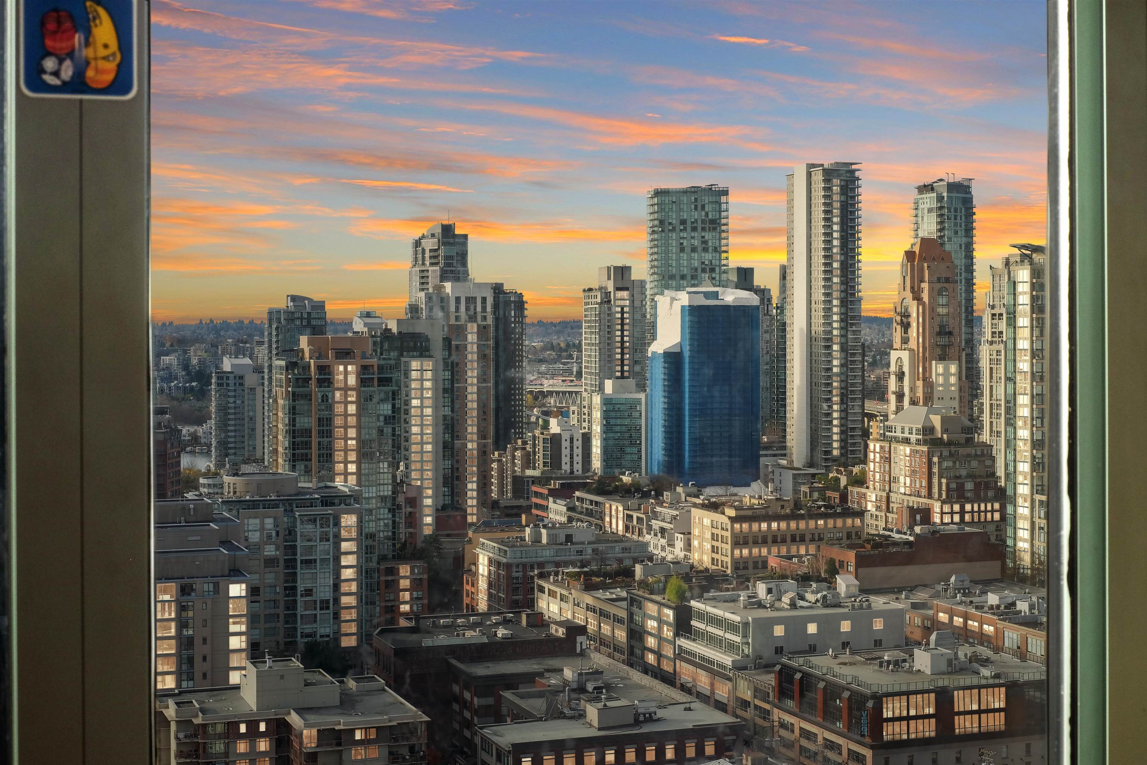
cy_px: 382
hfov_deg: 37.5
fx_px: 1689
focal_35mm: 53
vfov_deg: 25.5
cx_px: 574
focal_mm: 35
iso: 320
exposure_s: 1/60
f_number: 14
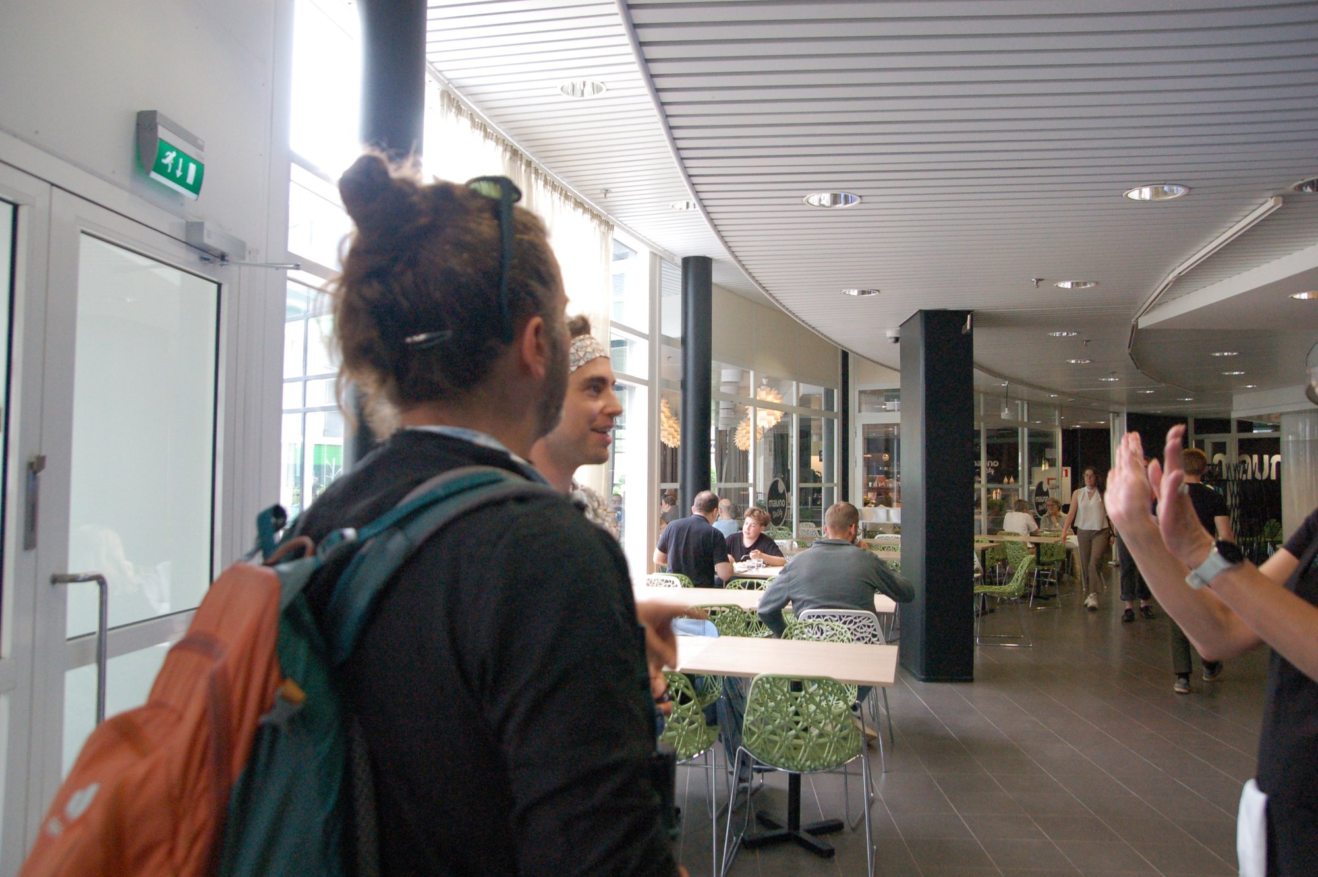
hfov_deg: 70.5
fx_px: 933
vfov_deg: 50.3
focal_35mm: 26
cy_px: 438
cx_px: 659
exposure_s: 1/125
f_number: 4
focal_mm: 17
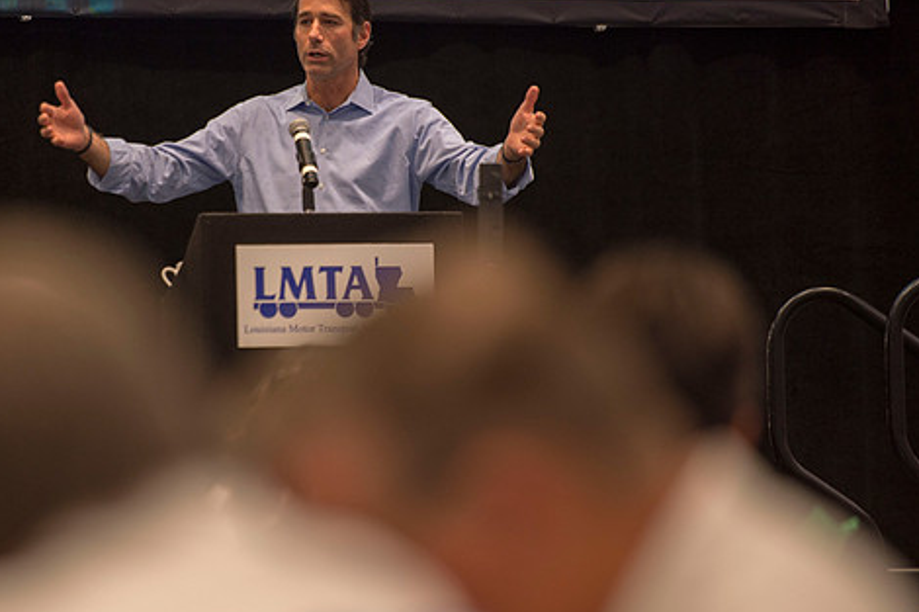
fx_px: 6303
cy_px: 260
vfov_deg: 5.6
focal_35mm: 247
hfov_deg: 8.3
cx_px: 356
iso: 1250
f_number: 2.8
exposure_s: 1/200
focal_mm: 200
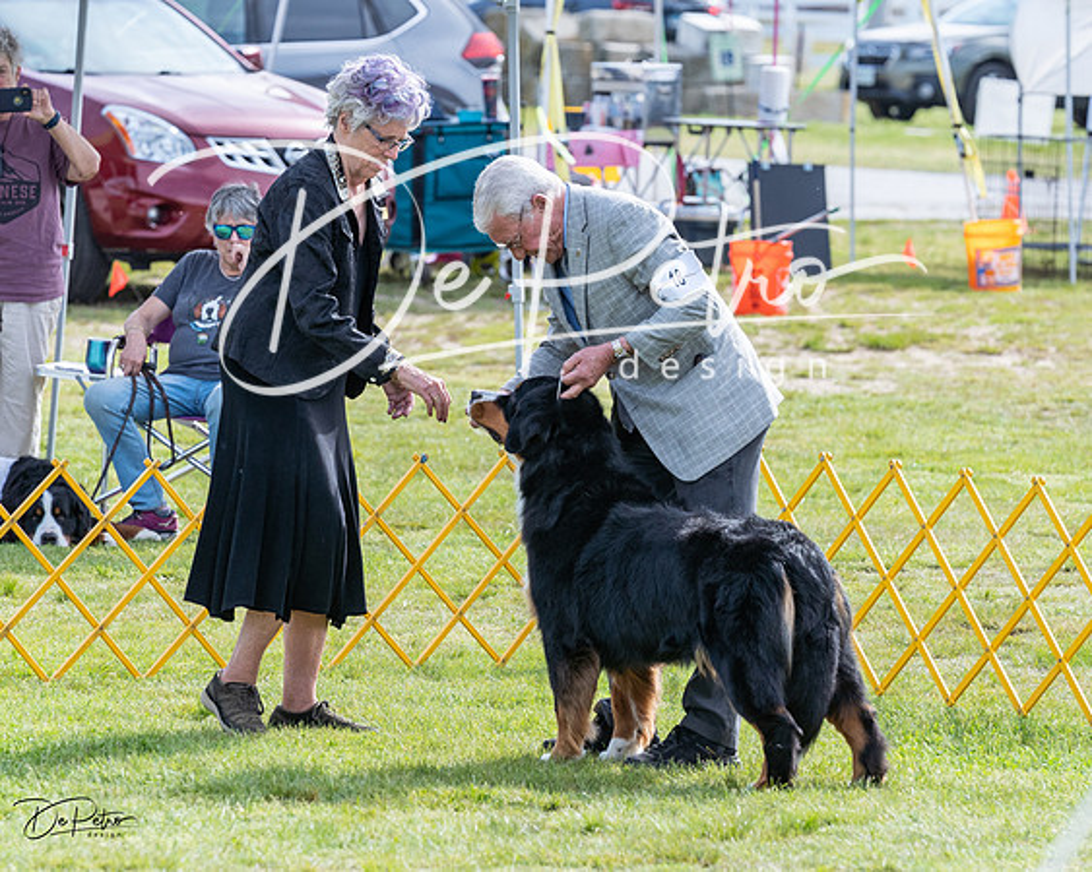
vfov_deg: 6.1
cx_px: 579
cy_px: 390
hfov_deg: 7.6
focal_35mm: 254
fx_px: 8216
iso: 640
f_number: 5.6
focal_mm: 200
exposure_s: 1/1250
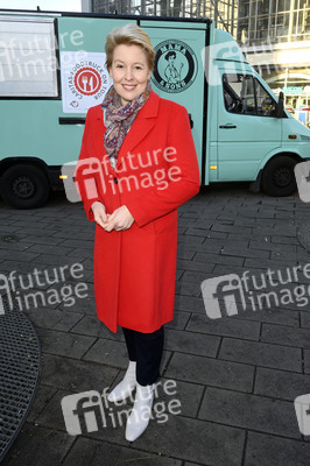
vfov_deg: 63.7
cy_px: 233
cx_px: 155
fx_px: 375
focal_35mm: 29
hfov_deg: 44.9
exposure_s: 1/125
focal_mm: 29
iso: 640
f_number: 10
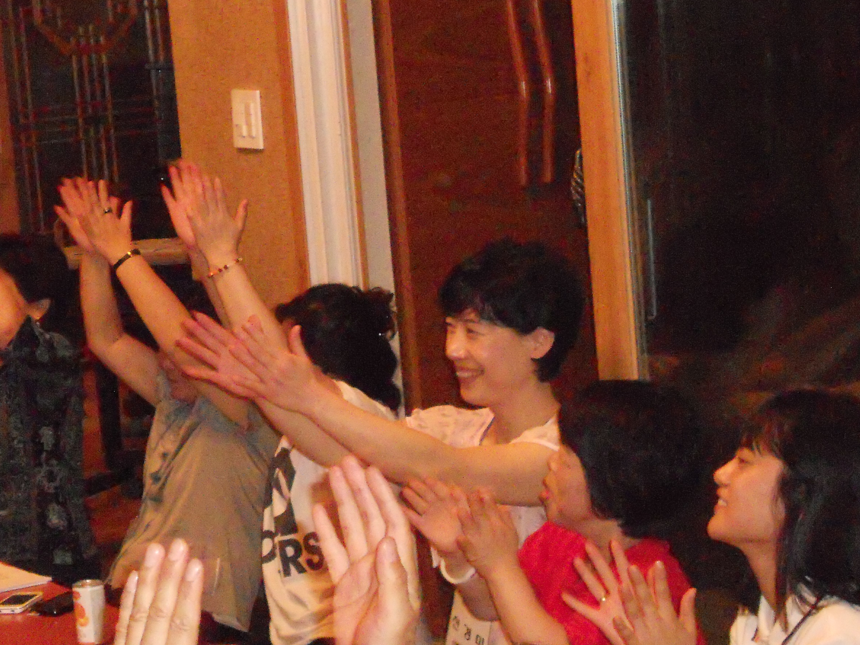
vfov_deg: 13.5
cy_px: 303
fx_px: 2733
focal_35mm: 110
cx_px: 153
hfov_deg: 17.7
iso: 1600
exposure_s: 1/30
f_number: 5.3
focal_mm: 11.7
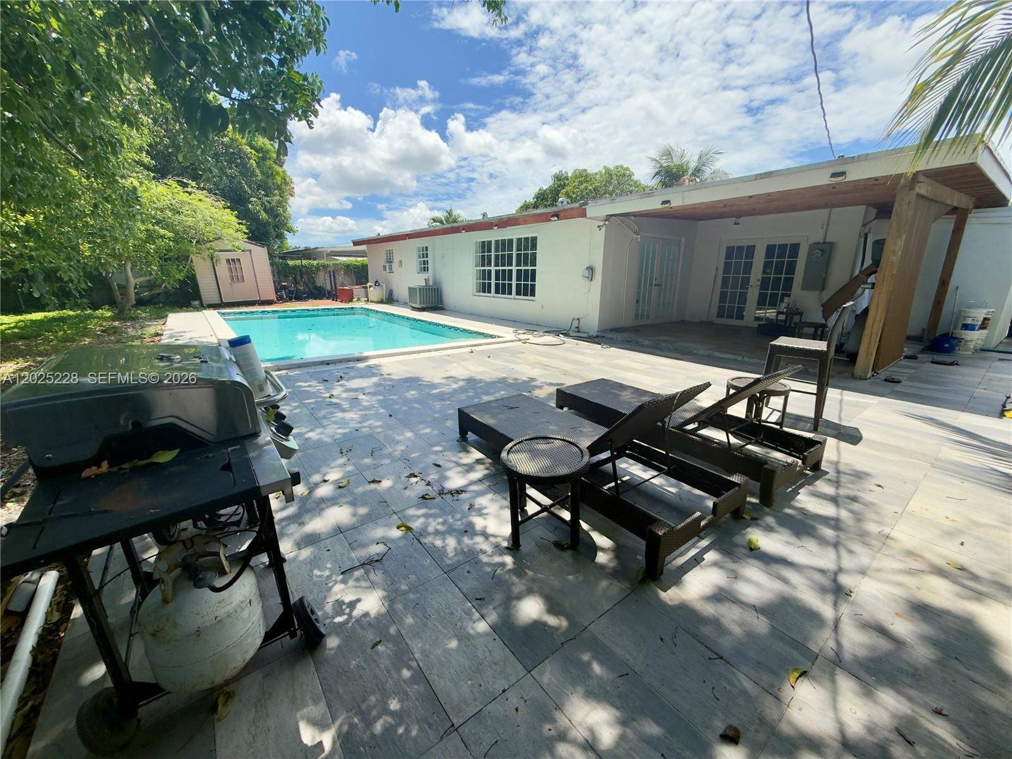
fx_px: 409
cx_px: 506
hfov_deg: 102.1
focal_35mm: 14
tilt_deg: -14.1
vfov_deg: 85.7
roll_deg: -0.6
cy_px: 380
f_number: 2.2
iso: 50
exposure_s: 1/1259
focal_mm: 2.22
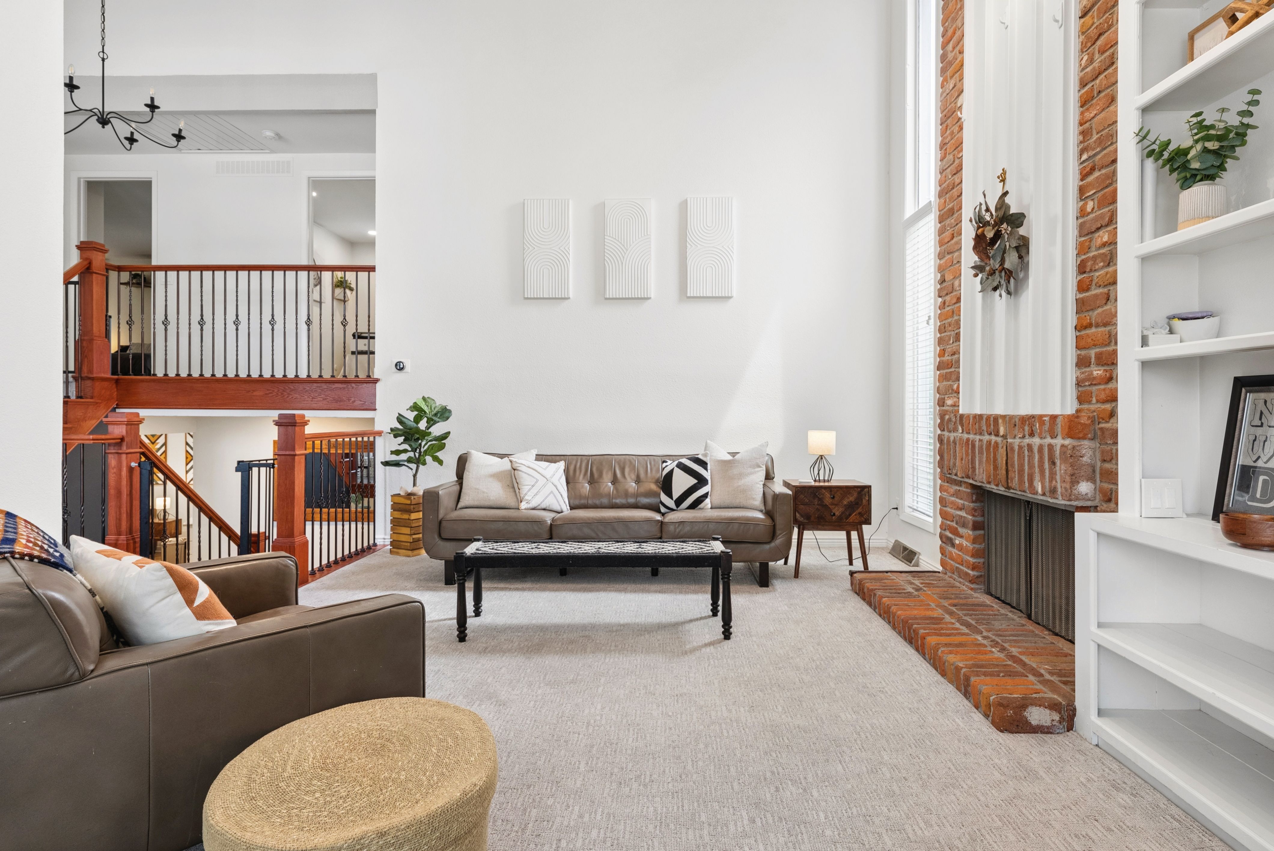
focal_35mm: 19
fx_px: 673
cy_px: 426
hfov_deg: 86.9
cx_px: 637
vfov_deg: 64.6
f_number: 8
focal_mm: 19
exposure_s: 1/60
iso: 640
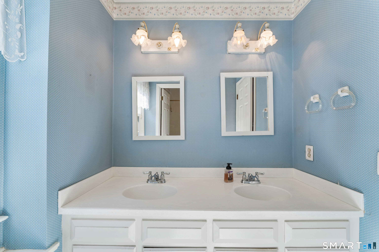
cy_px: 126
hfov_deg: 104.3
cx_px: 190
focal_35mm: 14
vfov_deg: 81.2
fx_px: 147
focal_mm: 14
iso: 400
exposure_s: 1/30
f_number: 13
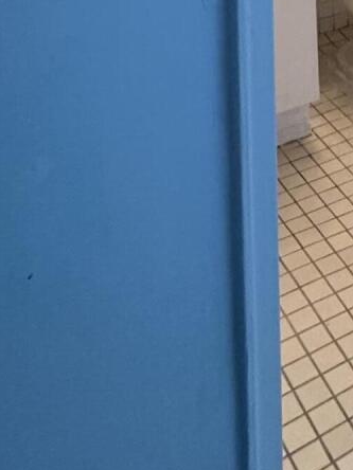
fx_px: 857
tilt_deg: -5.5
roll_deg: -0.6
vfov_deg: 23.9
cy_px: -246
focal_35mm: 63
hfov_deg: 21.2
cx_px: 454
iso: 200
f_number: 2.2
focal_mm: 2.22
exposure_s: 1/120
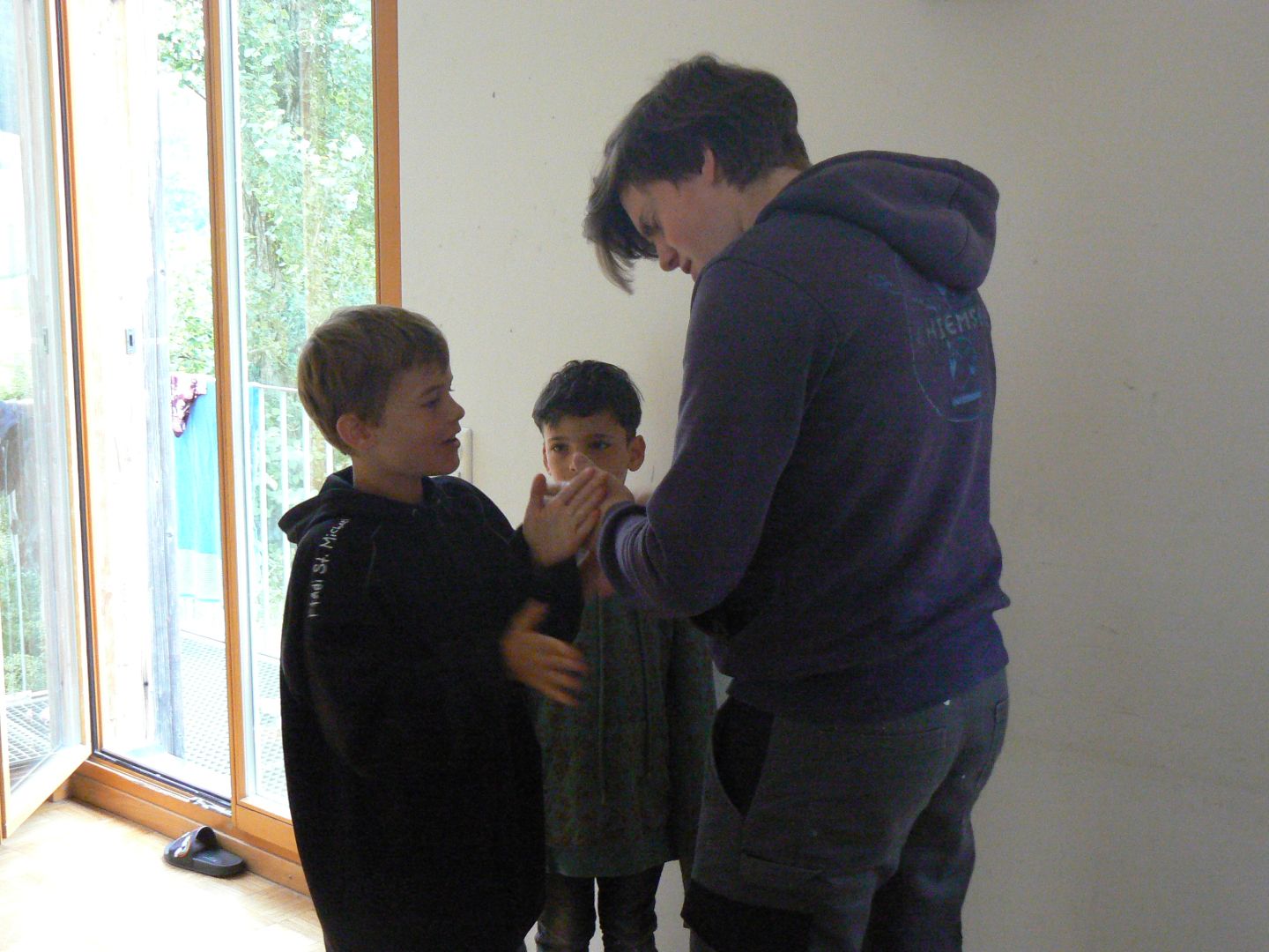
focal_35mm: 47
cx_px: 634
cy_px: 476
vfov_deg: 30.9
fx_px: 1723
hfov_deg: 40.4
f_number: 2.8
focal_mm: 7.8
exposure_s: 1/40
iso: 400
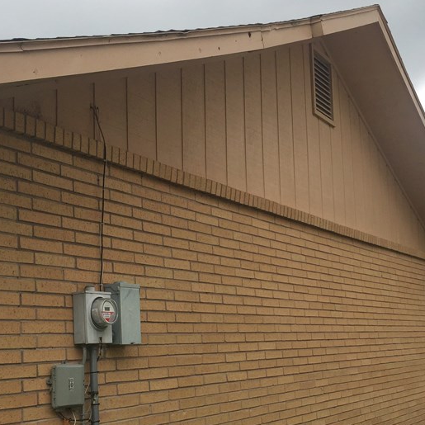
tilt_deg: +5.9
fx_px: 708
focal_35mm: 51
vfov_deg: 33.0
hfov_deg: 33.4
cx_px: 201
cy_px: 297
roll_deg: +3.0
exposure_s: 1/989
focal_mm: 4.15
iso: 32
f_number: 2.2
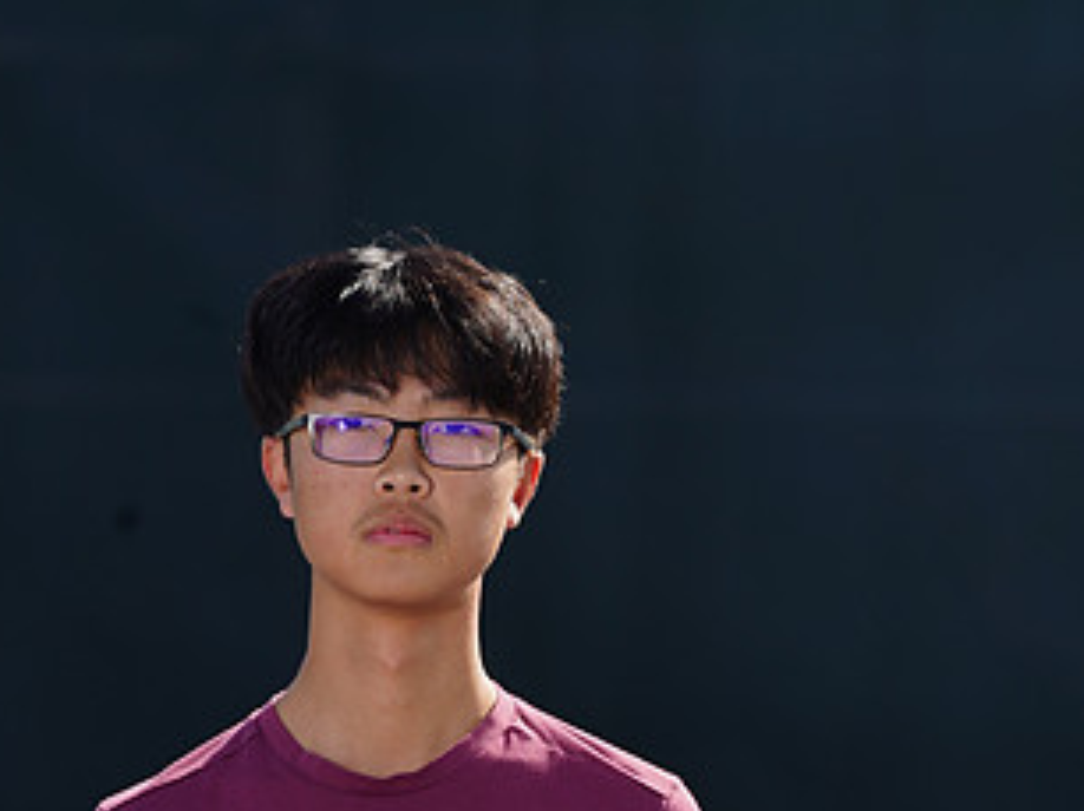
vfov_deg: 2.7
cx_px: 462
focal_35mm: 553
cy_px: 967
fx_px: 17304
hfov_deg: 3.6
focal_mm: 303
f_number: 8
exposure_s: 1/250
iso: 100
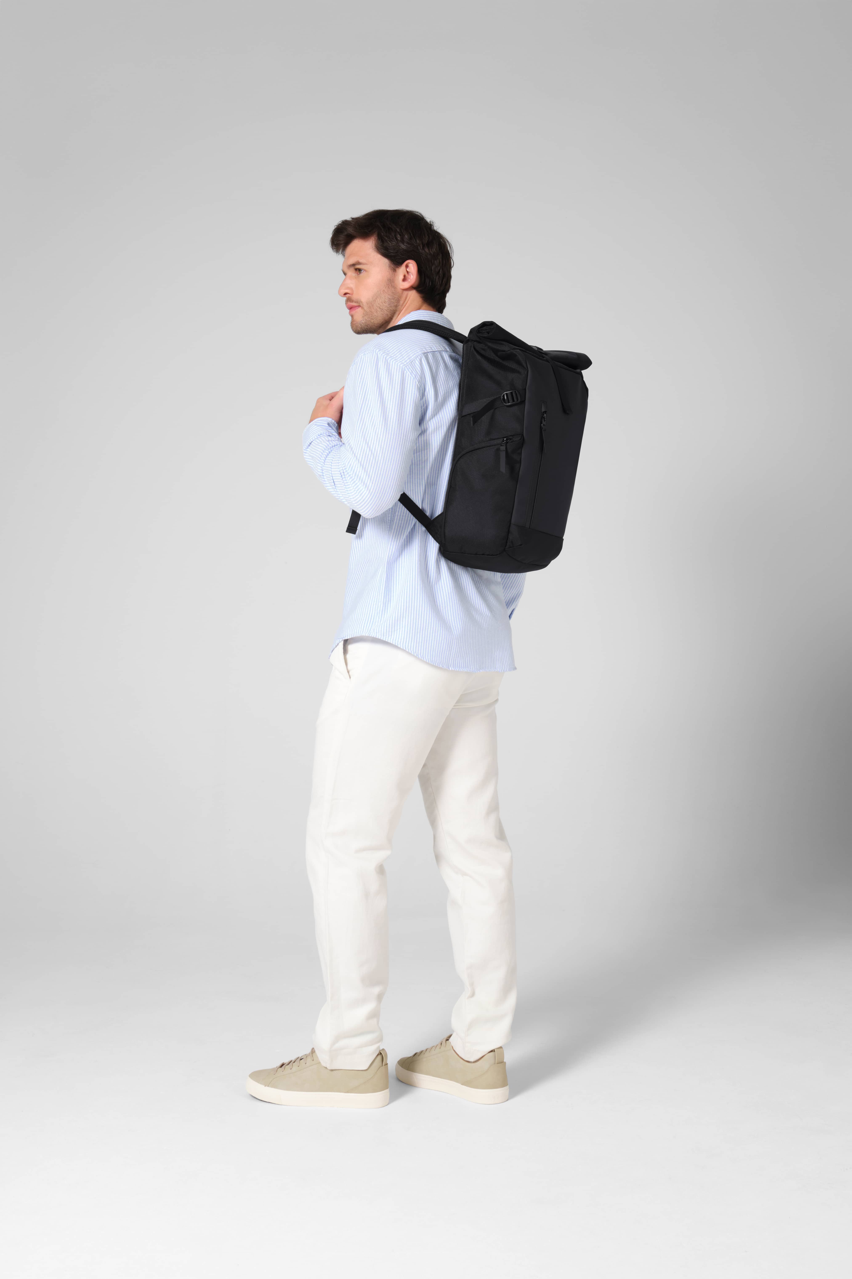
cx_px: 426
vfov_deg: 41.1
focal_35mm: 48
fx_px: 1704
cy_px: 640
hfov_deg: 28.1
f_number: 8
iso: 160
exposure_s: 1/125
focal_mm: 32.1
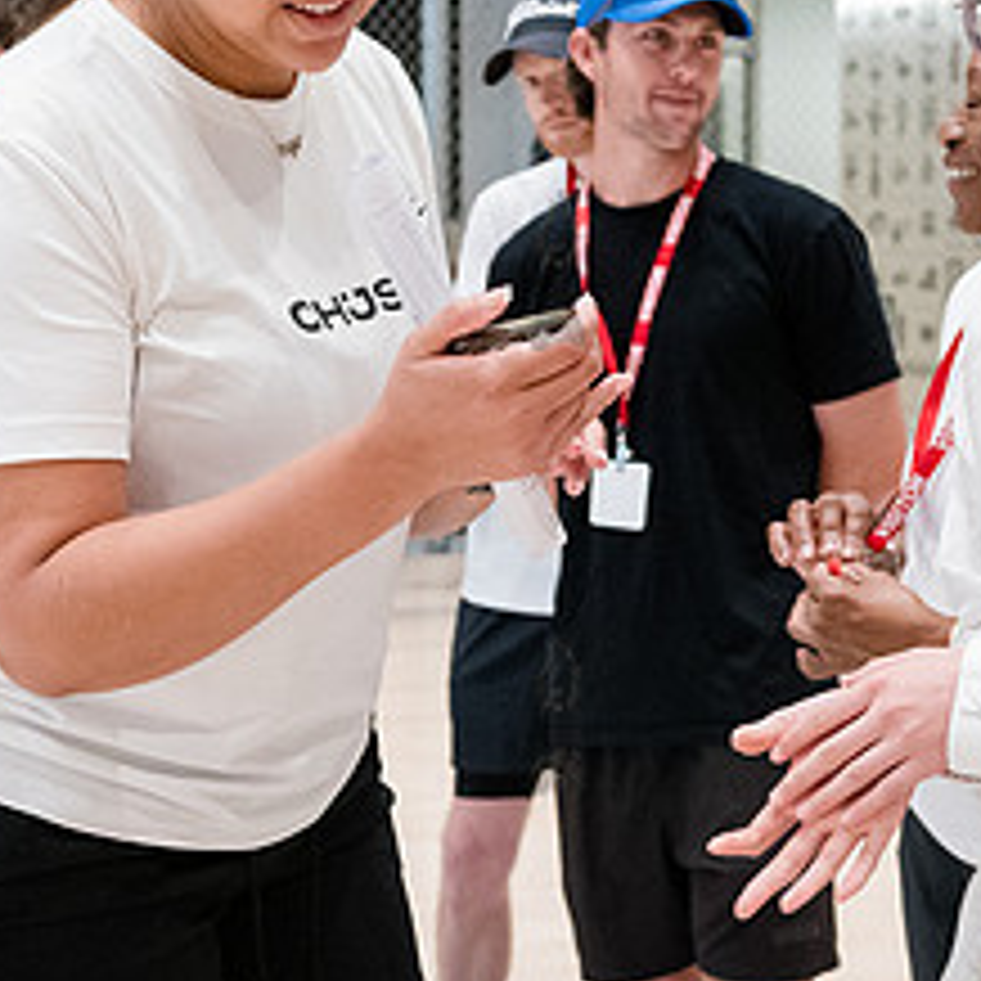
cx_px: 463
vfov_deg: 17.2
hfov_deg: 17.2
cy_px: 369
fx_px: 3238
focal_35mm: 101
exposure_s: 1/400
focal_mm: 34
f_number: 3.5
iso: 5000
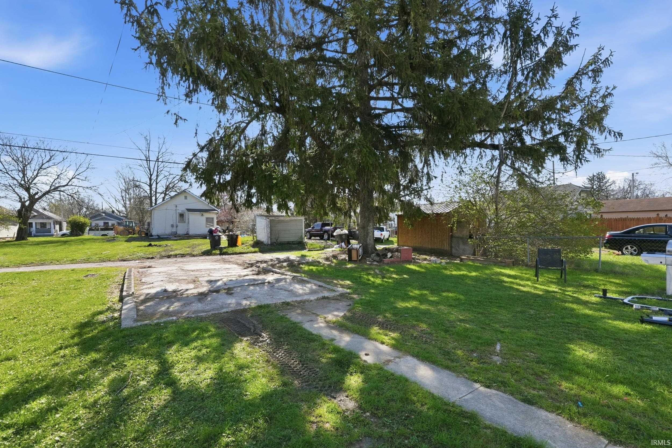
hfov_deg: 100.4
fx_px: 280
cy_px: 224
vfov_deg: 77.3
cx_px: 336
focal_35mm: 15
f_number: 10
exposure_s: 1/250
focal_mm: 10
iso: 400
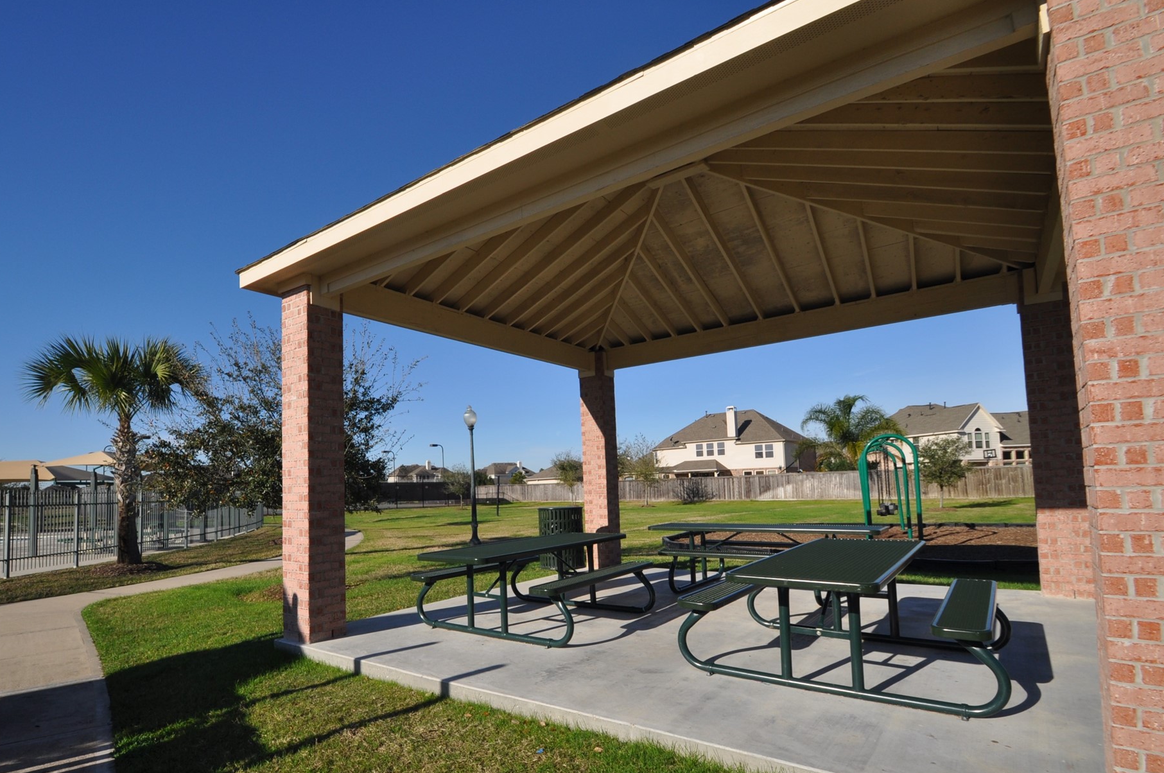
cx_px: 505
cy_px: 448
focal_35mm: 18
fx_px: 581
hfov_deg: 89.6
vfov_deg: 66.8
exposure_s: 1/400
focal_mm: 10
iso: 200
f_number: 10
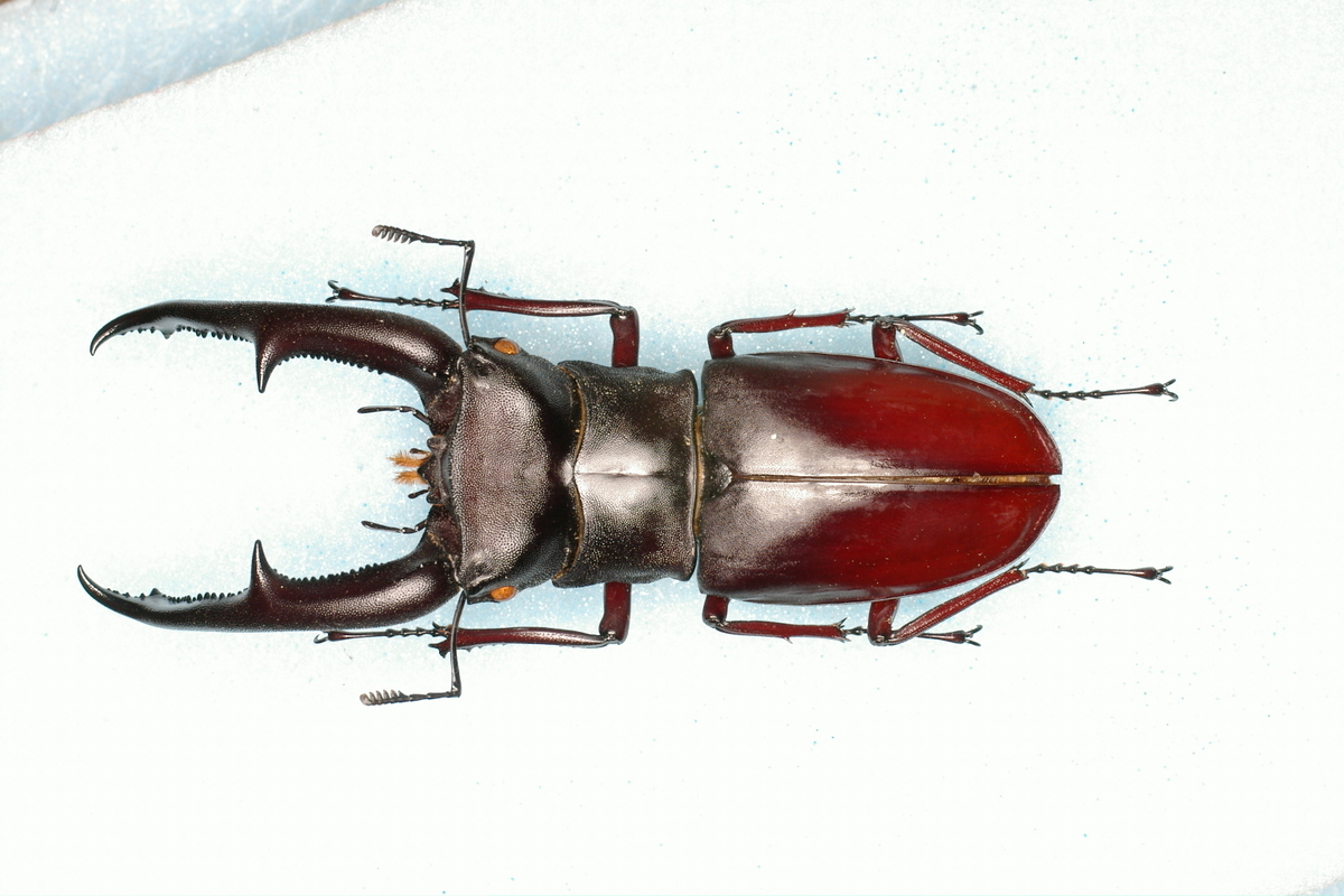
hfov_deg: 27.0
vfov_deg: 18.2
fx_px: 2800
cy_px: 448
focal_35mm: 75
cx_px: 672
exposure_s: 1/125
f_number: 13
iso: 400
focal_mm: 50
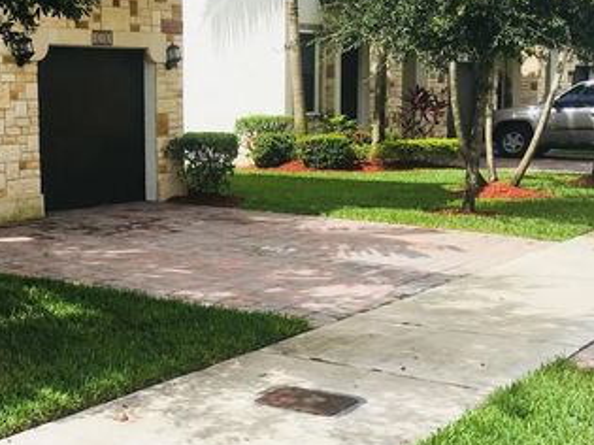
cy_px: 228
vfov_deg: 24.8
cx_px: 53
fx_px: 1012
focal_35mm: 59
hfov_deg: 31.1
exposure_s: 1/2079
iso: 25
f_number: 2.2
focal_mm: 4.15
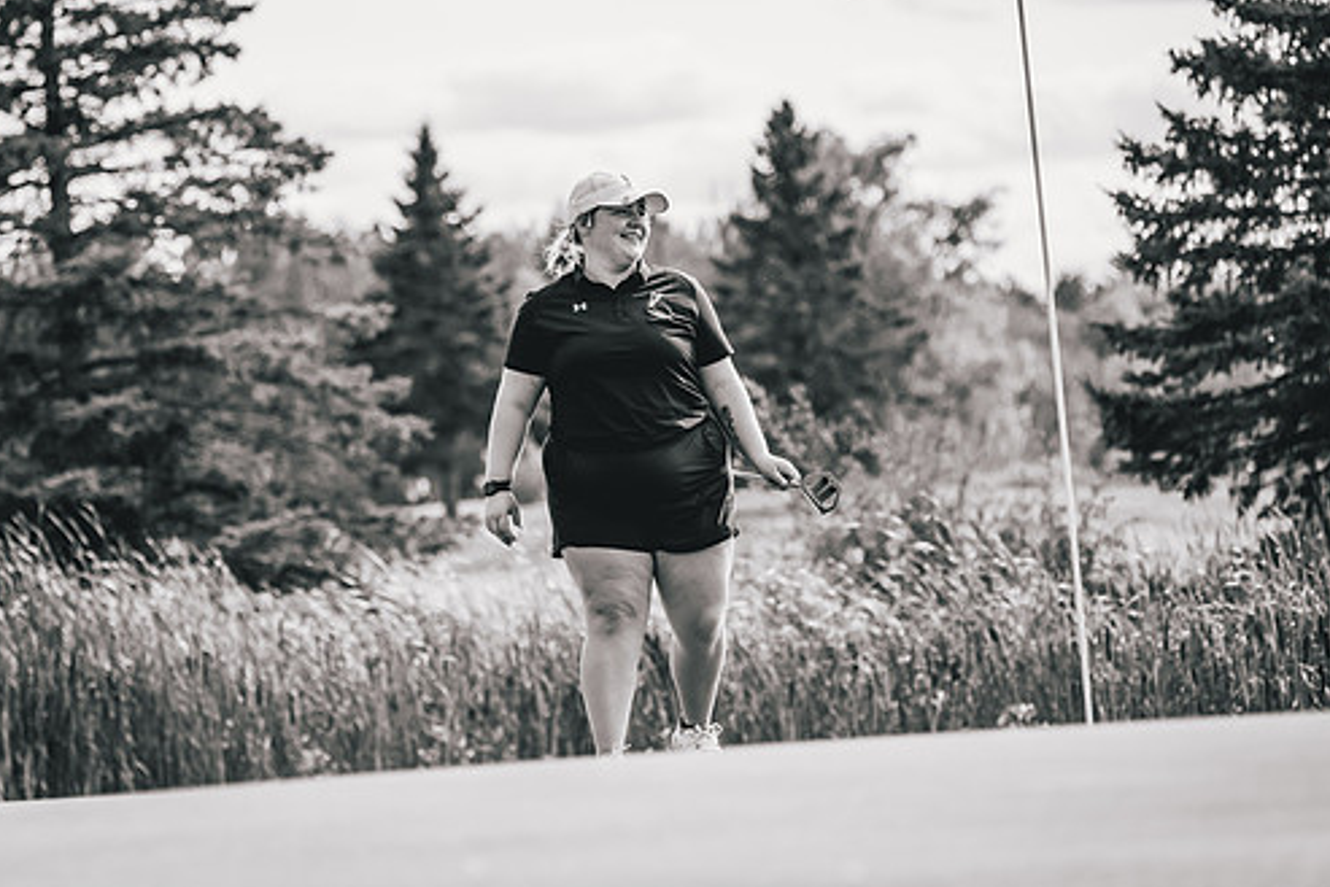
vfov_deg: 5.2
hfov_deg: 7.7
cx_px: 615
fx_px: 9866
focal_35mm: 267
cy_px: 392
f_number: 6.3
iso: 400
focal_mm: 223
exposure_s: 1/1250
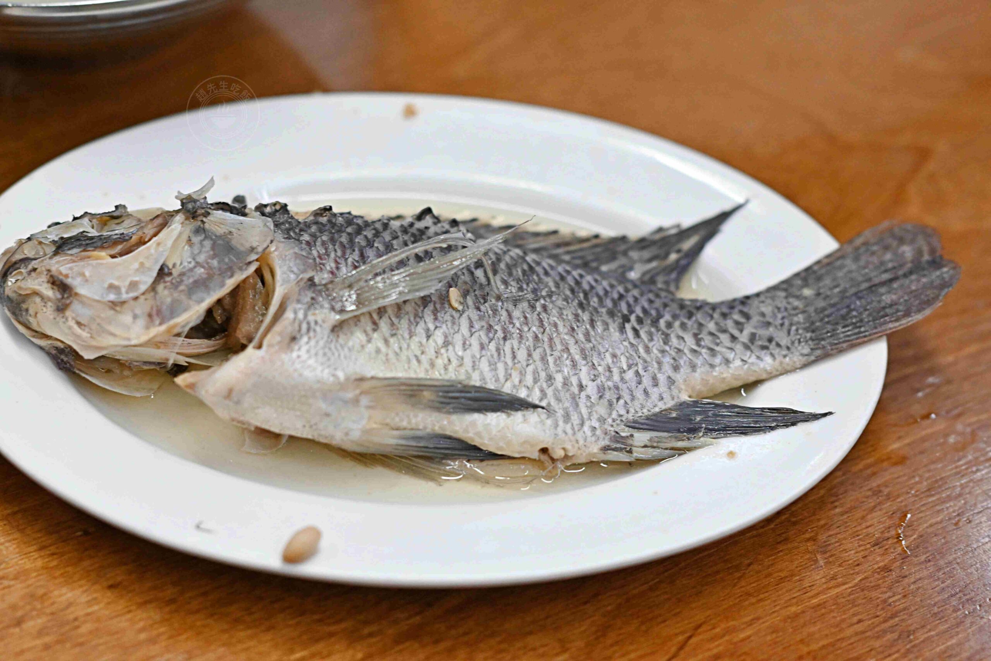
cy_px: 330
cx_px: 496
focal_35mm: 75
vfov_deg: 18.2
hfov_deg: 27.0
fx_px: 2065
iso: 800
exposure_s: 1/200
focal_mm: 50
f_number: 2.5
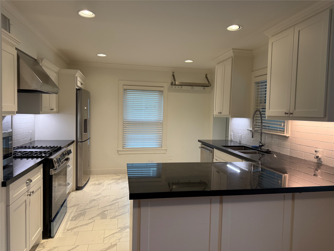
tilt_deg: -2.2
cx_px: 167
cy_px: 126
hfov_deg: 71.6
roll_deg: -1.0
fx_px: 232
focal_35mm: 24
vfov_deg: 56.8
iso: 160
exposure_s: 1/153
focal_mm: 6.76
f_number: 1.78
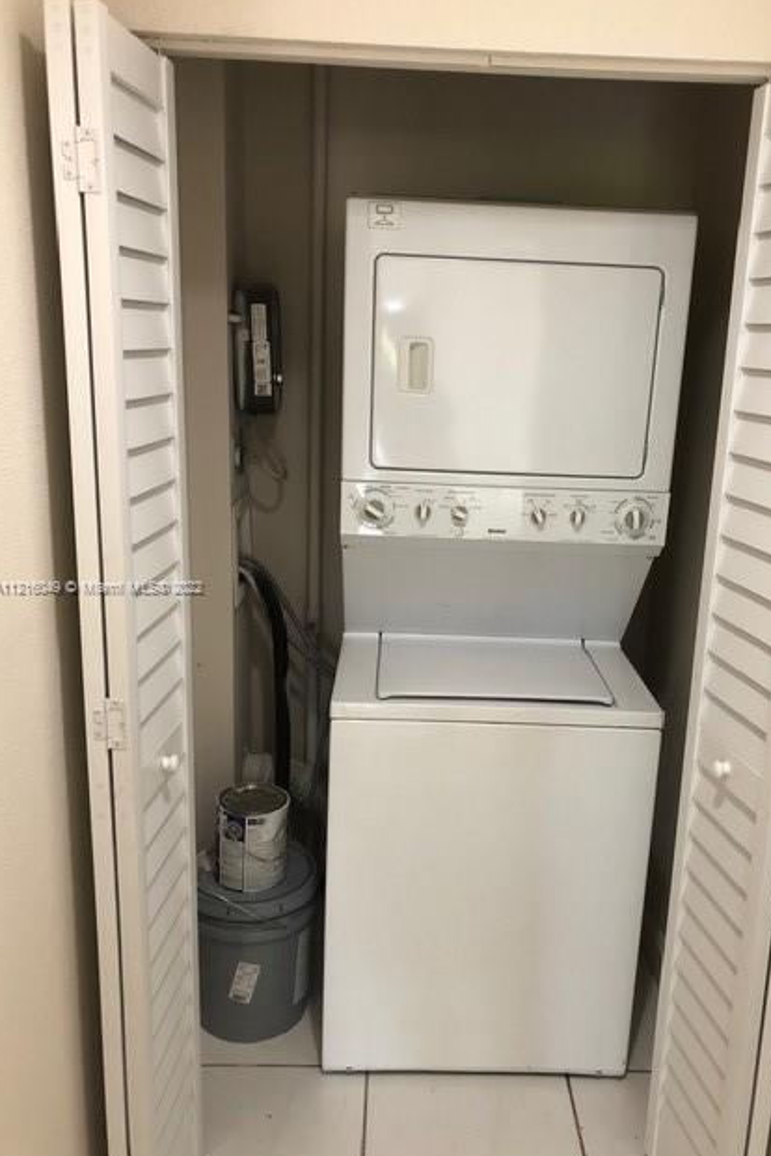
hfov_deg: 43.5
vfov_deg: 61.9
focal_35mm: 30
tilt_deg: -13.8
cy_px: 588
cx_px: 436
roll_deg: -1.9
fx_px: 964
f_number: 1.8
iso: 50
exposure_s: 1/15
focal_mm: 3.99
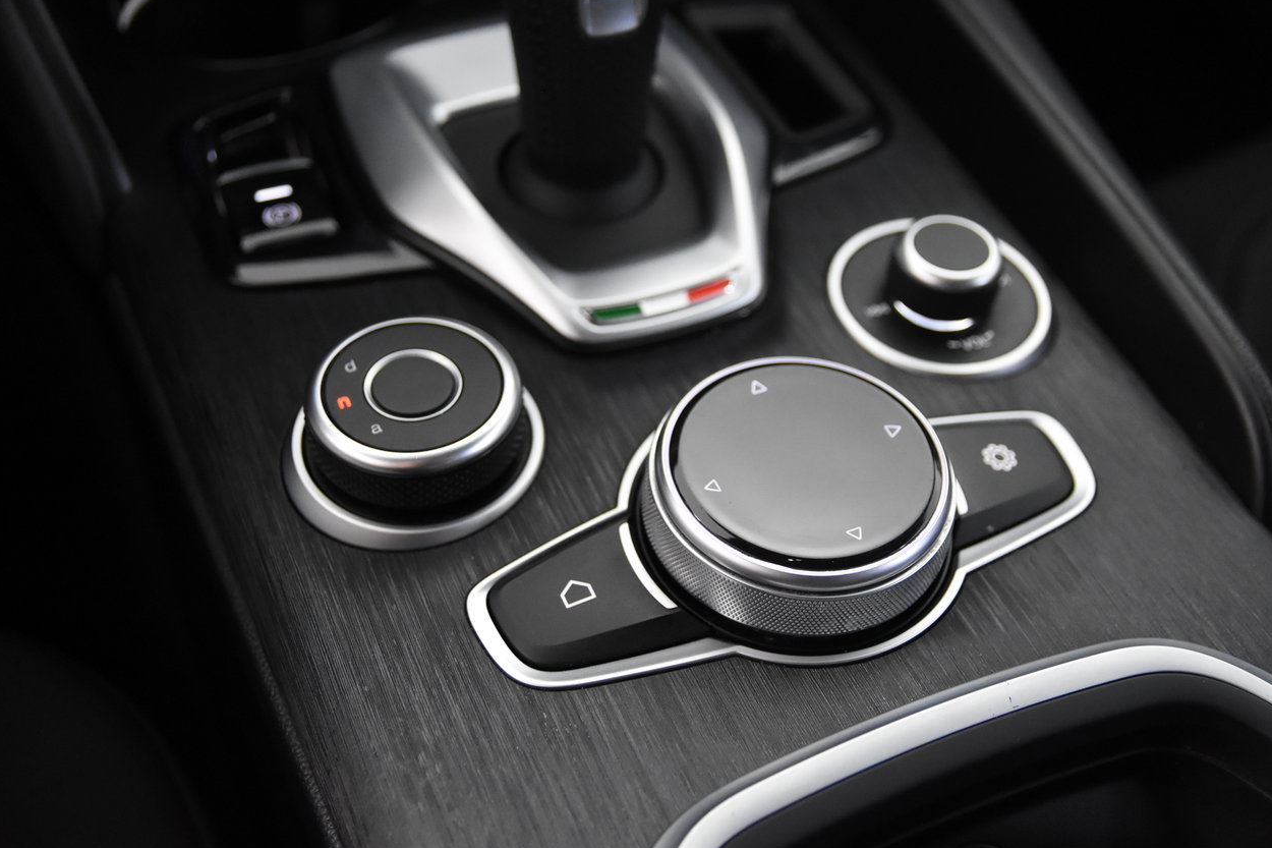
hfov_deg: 45.4
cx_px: 630
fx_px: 1519
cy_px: 429
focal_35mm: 43
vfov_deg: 31.2
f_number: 3.2
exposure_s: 1/50
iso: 3200
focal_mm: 28
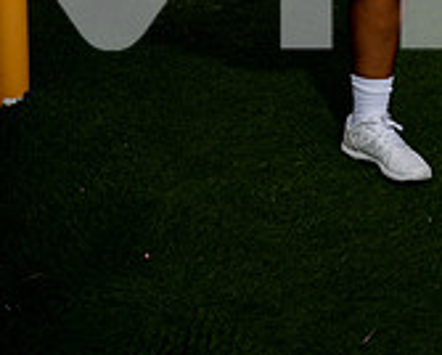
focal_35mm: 111
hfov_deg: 17.1
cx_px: 376
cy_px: -217
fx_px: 1454
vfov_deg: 13.0
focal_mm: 44
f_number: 5.6
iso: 100
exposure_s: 1/250
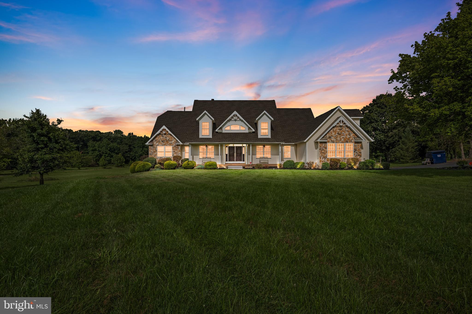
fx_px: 249
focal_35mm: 19
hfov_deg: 86.9
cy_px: 157
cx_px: 236
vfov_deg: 64.5
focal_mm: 19
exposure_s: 1/500
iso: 250
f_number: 8
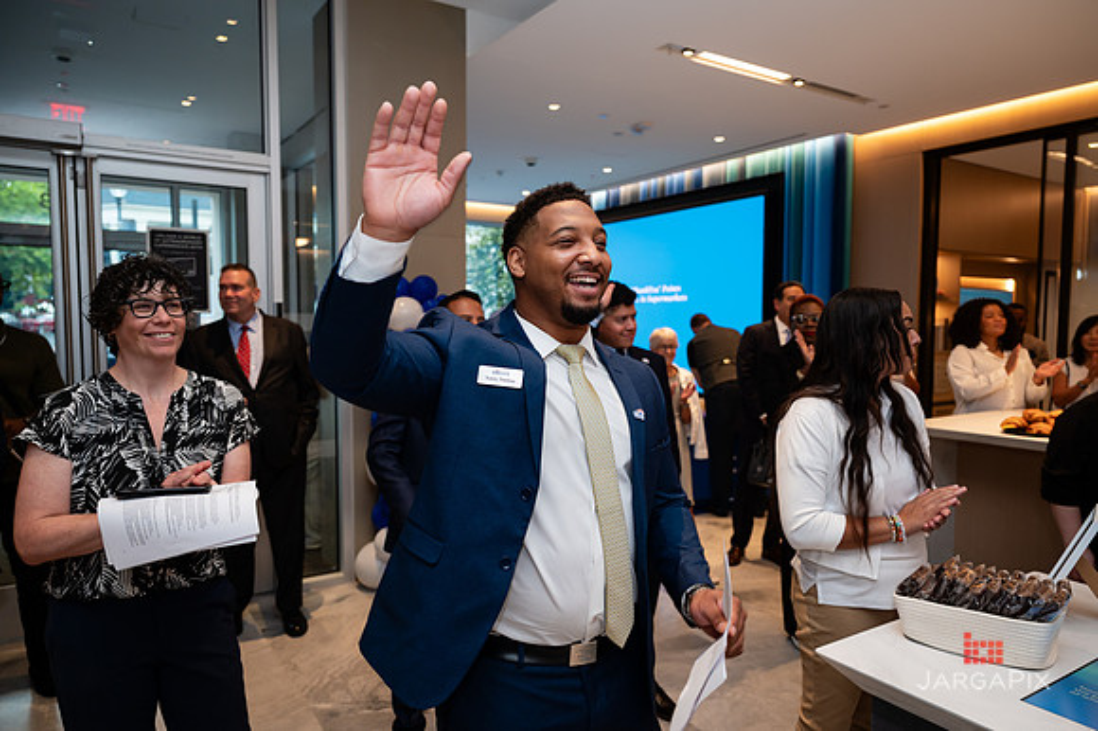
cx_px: 549
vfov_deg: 53.0
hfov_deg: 73.7
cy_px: 366
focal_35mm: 24
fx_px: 733
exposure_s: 1/160
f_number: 3.2
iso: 400
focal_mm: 24
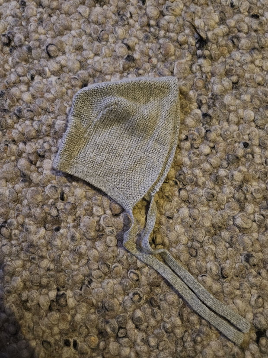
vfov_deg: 73.9
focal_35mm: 23
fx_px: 237
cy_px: 179
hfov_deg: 58.9
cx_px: 134
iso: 800
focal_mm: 5.4
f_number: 1.8
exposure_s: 1/25
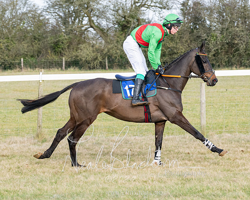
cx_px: 172
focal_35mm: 197
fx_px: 1454
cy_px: 110
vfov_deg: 7.9
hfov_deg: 9.8
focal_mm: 91
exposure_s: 1/800
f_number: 5
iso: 400
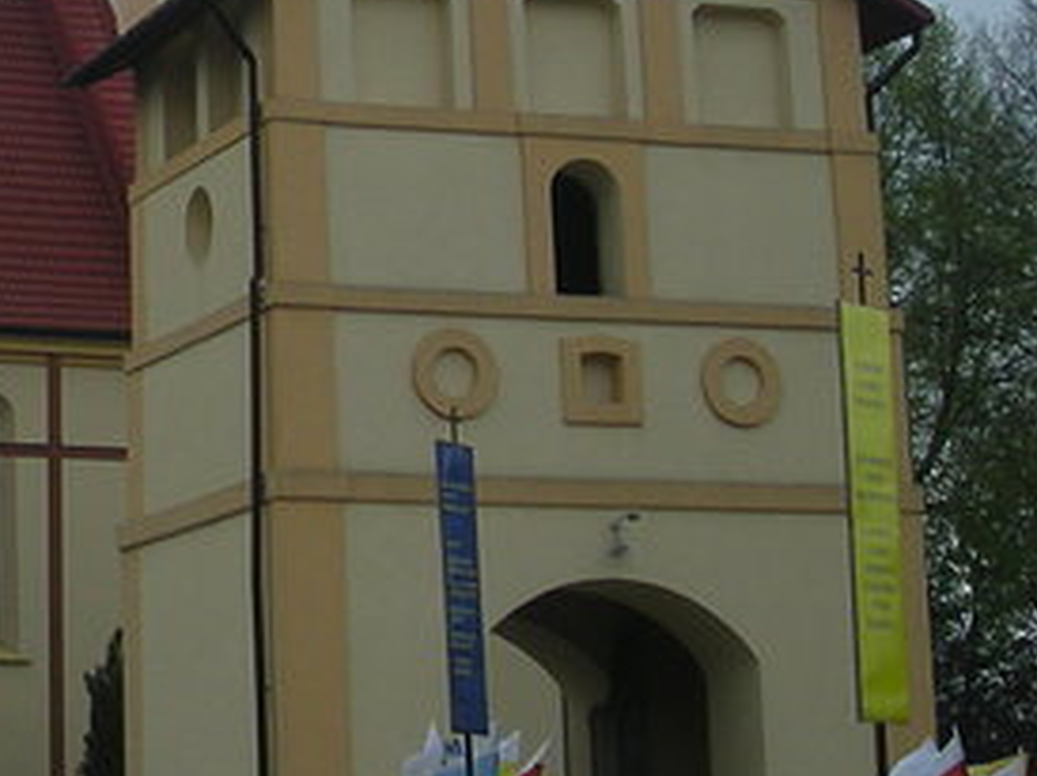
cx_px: -363
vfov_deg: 12.7
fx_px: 3442
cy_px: -51
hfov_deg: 16.1
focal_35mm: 115
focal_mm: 5.7
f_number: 5.7
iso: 50
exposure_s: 1/212
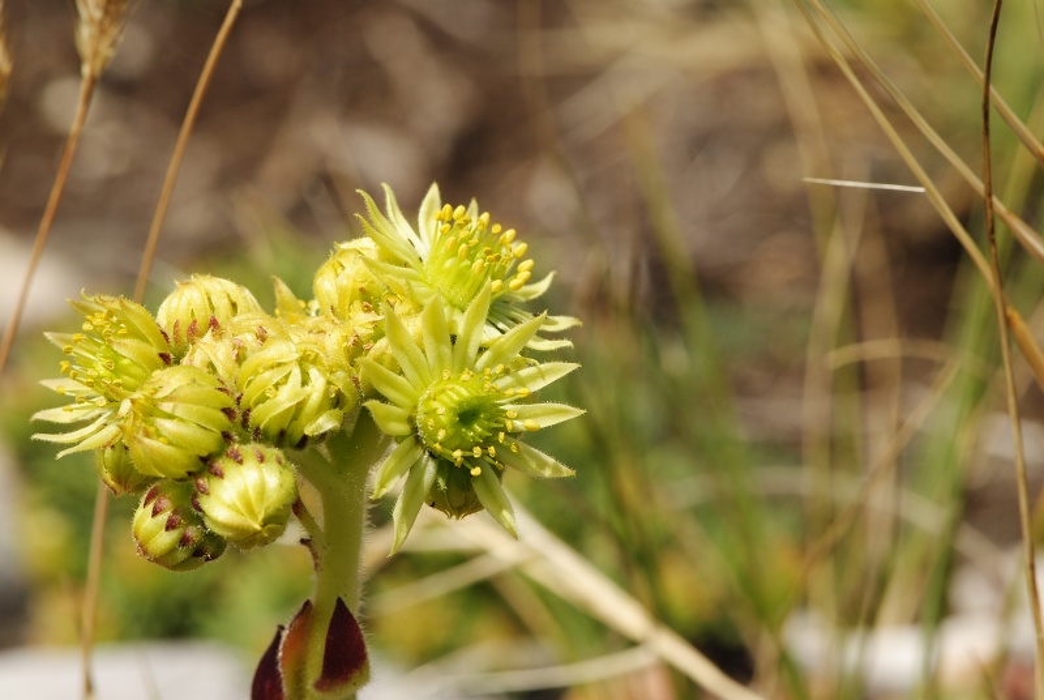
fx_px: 3703
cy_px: 350
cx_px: 522
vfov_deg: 10.8
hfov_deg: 16.0
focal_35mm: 128
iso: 100
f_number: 13
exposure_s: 1/125
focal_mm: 85
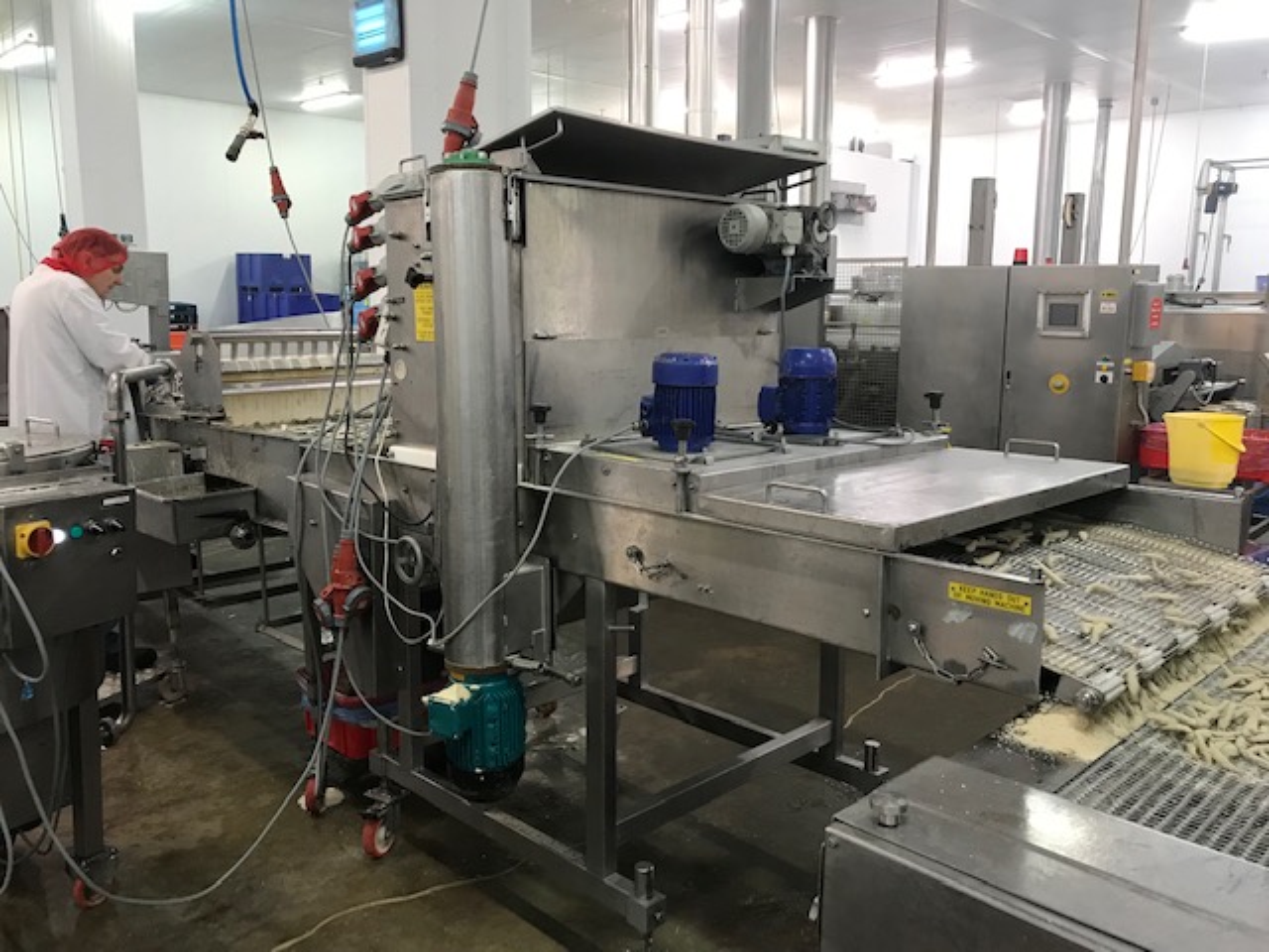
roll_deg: -0.8
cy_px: 476
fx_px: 1026
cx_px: 634
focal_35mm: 28
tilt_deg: -9.4
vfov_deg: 49.7
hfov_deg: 63.4
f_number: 1.8
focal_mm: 3.99
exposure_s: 1/17
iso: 50
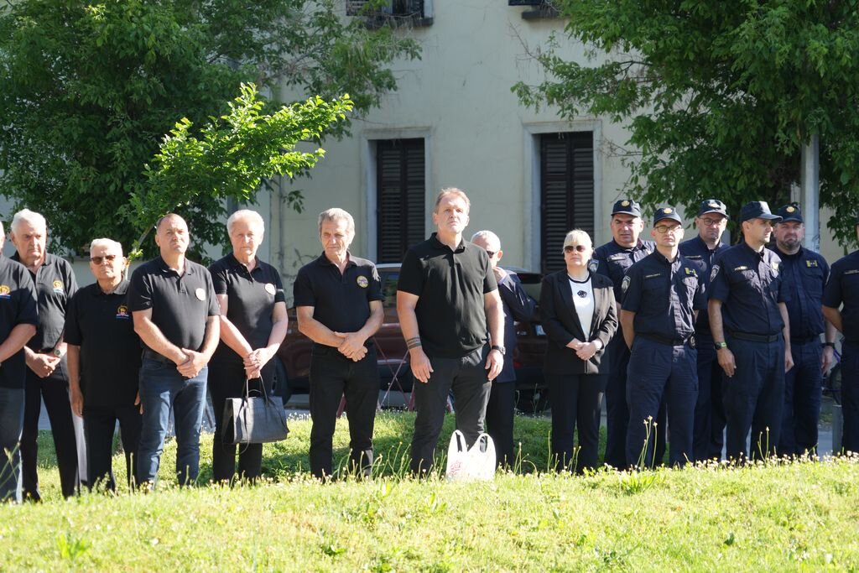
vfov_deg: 11.7
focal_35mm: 117
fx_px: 2792
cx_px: 430
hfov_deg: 17.5
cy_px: 286
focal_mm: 117
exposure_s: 1/125
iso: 200
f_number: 6.3
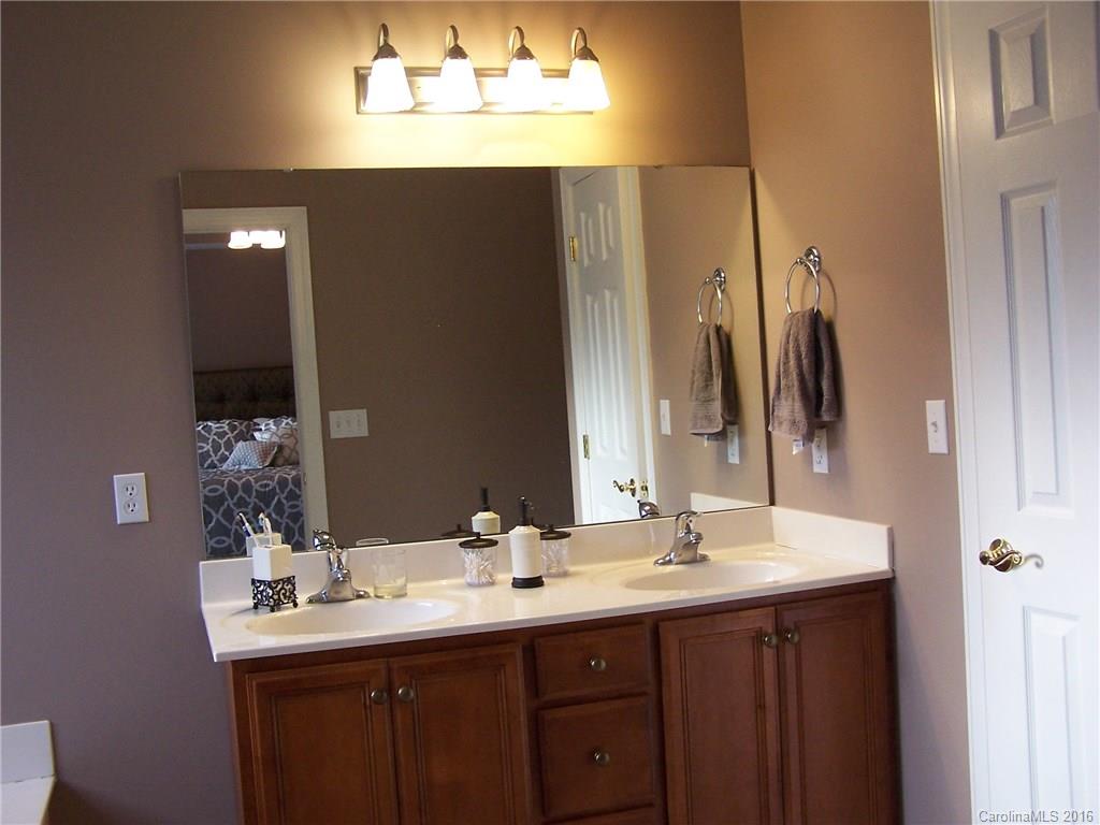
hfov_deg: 49.0
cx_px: 550
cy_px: 412
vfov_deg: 37.7
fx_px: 1208
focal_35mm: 38
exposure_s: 1/60
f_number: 2.8
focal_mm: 6.3
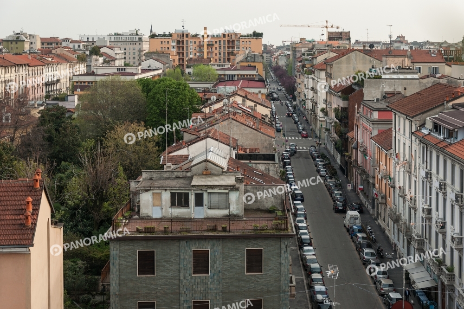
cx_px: 232
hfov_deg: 31.9
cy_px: 154
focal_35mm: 63
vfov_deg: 21.6
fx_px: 812
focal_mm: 42
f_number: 4.8
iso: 100
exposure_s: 1/160
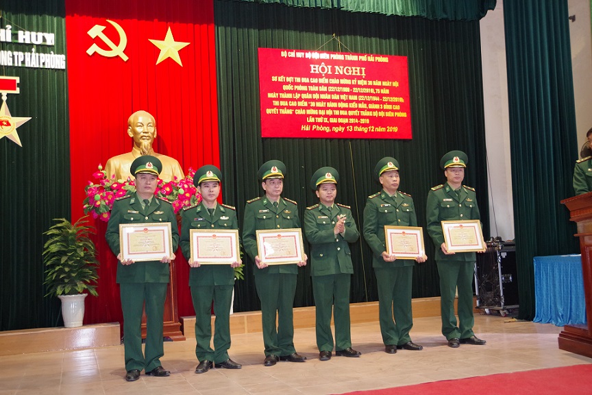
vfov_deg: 36.9
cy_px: 198
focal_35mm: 36
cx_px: 296
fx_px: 592
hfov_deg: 53.1
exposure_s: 1/60
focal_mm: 24
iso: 3200
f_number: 4
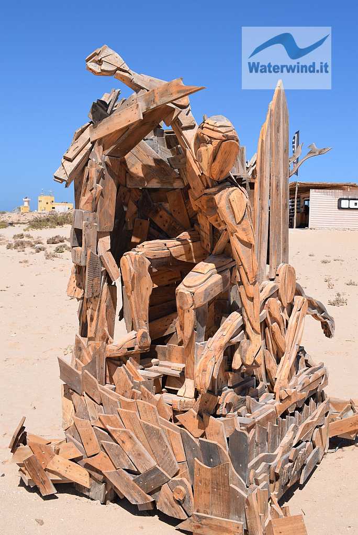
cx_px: 179
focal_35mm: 38
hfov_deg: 35.5
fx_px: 559
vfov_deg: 51.3
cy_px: 268
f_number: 11
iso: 200
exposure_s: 1/500
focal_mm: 25
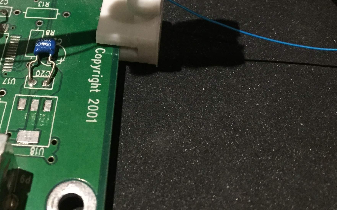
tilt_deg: -47.5
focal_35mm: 57
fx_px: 524
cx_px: 110
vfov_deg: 21.7
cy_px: -14
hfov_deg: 35.3
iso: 250
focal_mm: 4.15
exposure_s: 1/20
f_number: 2.2
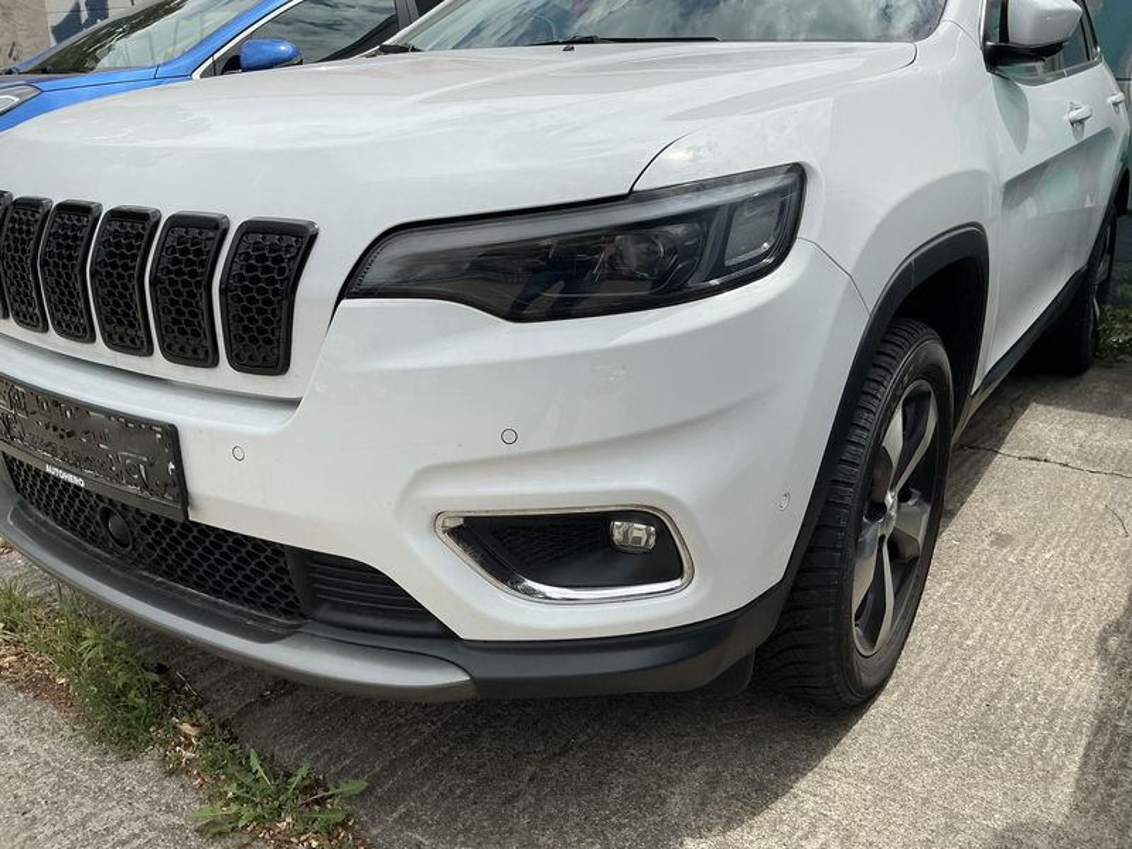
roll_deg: +0.4
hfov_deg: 63.4
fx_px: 916
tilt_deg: -19.6
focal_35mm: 28
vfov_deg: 49.7
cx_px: 566
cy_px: 424
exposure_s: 1/2538
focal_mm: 3
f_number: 1.8
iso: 25
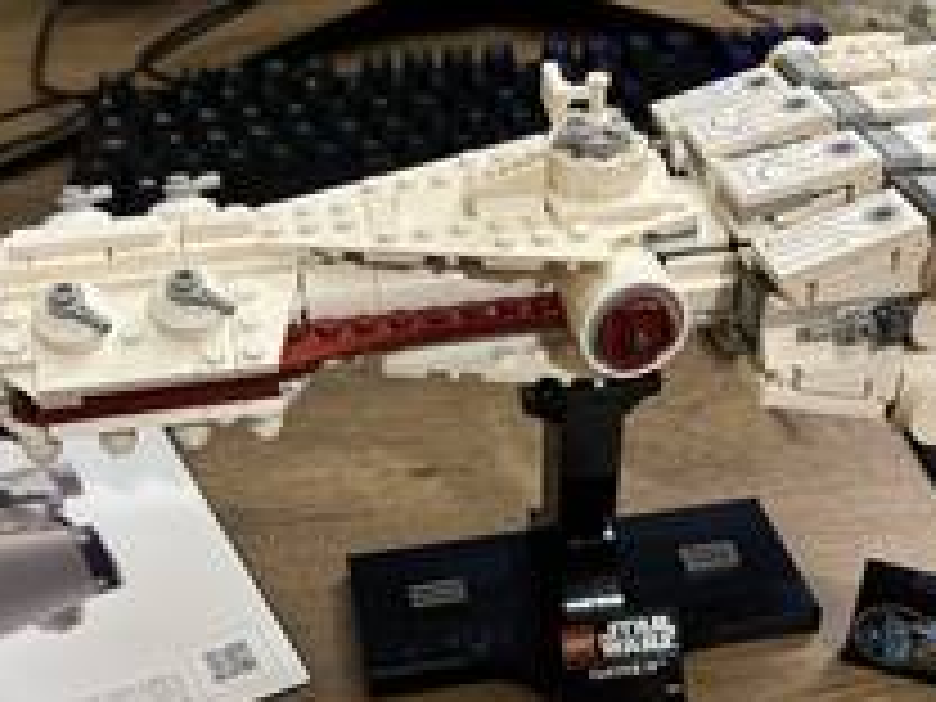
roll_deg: +2.9
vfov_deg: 31.6
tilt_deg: -40.4
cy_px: 531
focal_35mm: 45
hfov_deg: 42.1
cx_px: 441
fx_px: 1217
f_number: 1.6
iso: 320
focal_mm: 5.96
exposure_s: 1/50
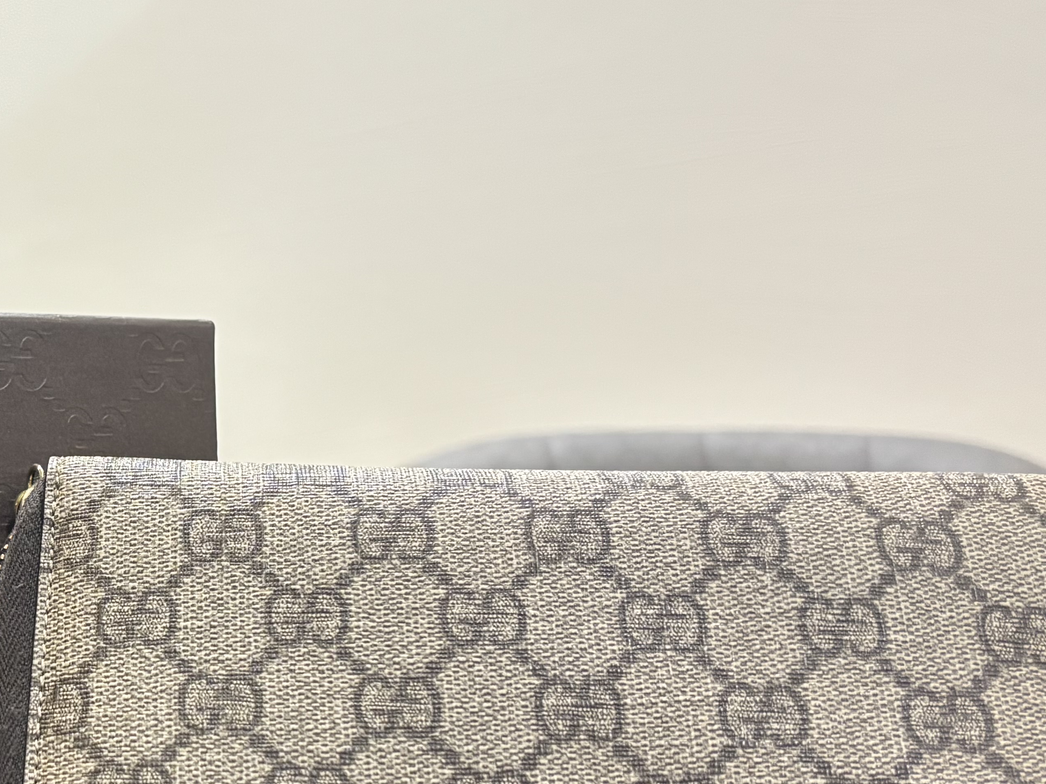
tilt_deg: -6.2
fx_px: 1752
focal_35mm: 58
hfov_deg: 31.6
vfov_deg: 24.9
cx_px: 103
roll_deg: -0.6
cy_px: 599
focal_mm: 5.96
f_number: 1.6
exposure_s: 1/25
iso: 640
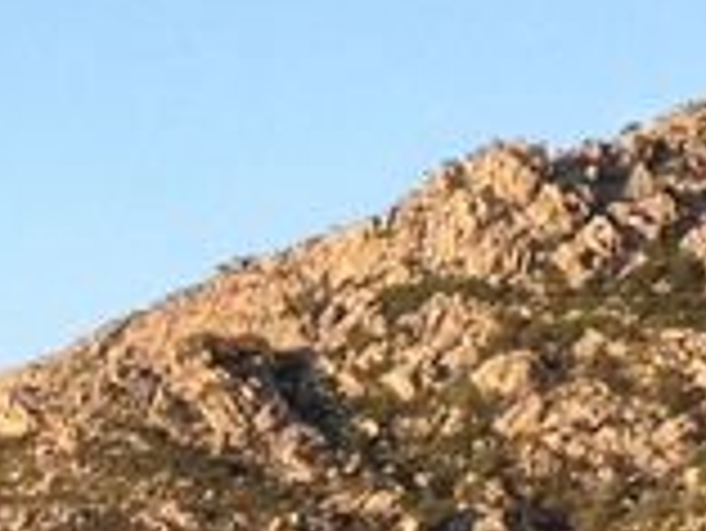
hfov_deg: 7.2
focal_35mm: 267
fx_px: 5450
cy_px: 572
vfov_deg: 5.6
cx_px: -517
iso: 64
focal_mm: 4.28
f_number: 2.4
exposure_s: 1/717
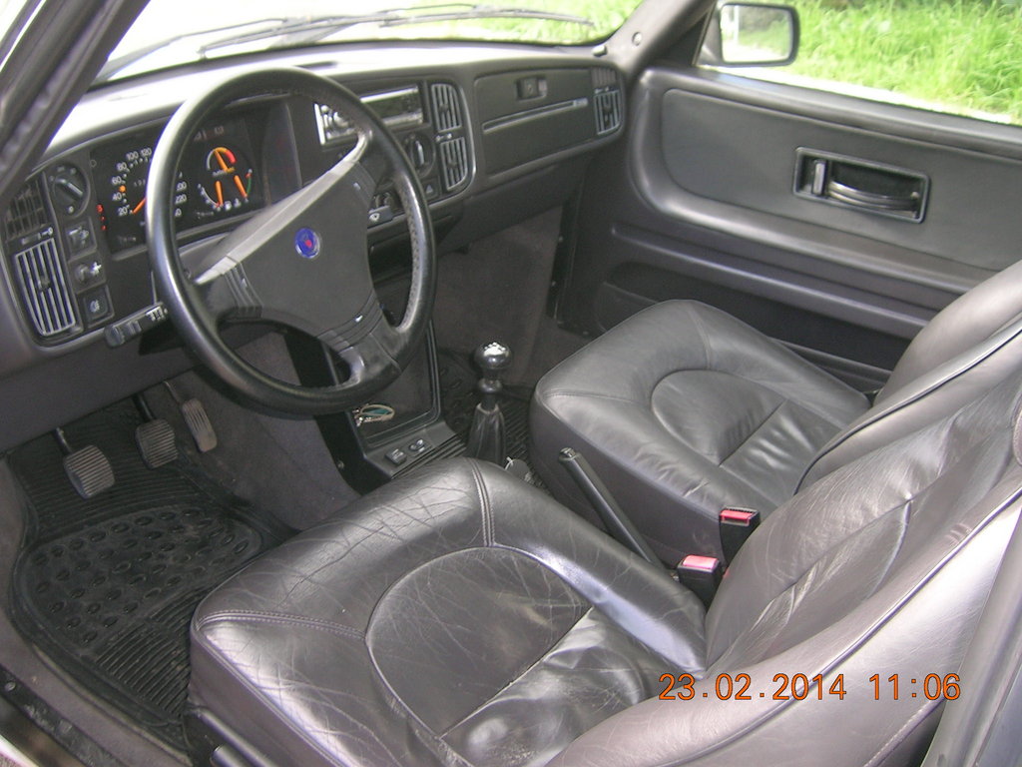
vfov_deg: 40.7
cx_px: 511
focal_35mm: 35
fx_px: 1033
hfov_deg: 52.6
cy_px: 384
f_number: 2.8
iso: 53
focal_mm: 5.4
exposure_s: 1/30
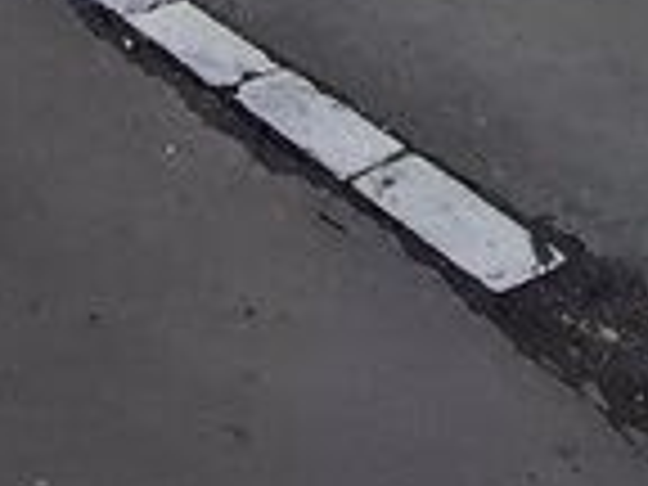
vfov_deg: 12.9
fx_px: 1348
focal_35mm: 72
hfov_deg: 26.5
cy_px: -806
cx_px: 126
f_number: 2.2
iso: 40
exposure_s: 1/291
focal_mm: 1.74
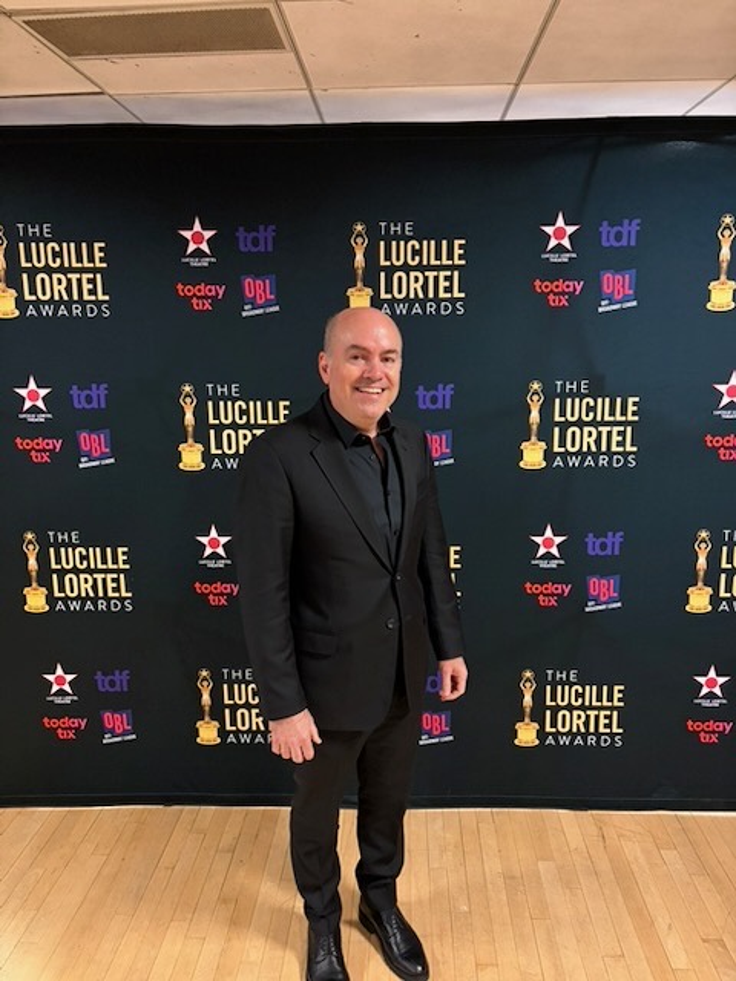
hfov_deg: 53.1
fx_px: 737
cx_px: 368
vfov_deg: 67.3
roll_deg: +1.7
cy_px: 490
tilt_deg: -11.0
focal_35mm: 26
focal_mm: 5.96
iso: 500
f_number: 1.6
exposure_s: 1/59
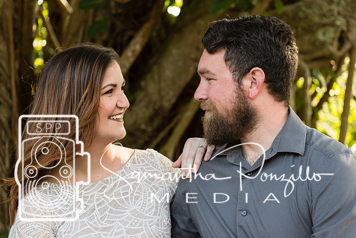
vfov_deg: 11.4
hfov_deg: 17.1
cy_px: 119
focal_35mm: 120
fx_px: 1187
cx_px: 178
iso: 400
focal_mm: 80
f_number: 4.8
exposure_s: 1/250
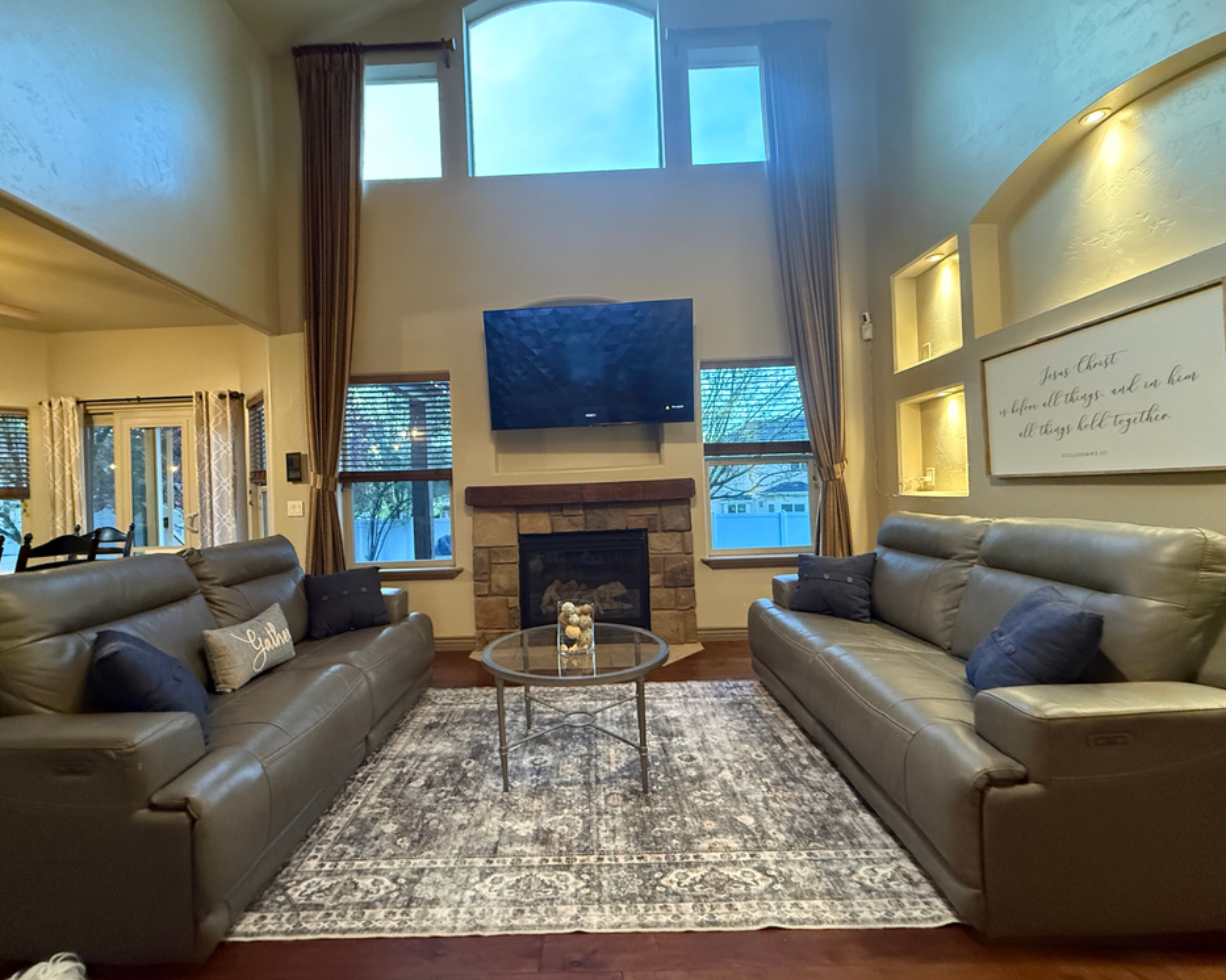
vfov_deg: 84.0
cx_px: 583
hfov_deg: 96.7
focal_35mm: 15
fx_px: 544
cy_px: 486
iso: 800
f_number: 2.2
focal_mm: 2.22
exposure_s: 1/60
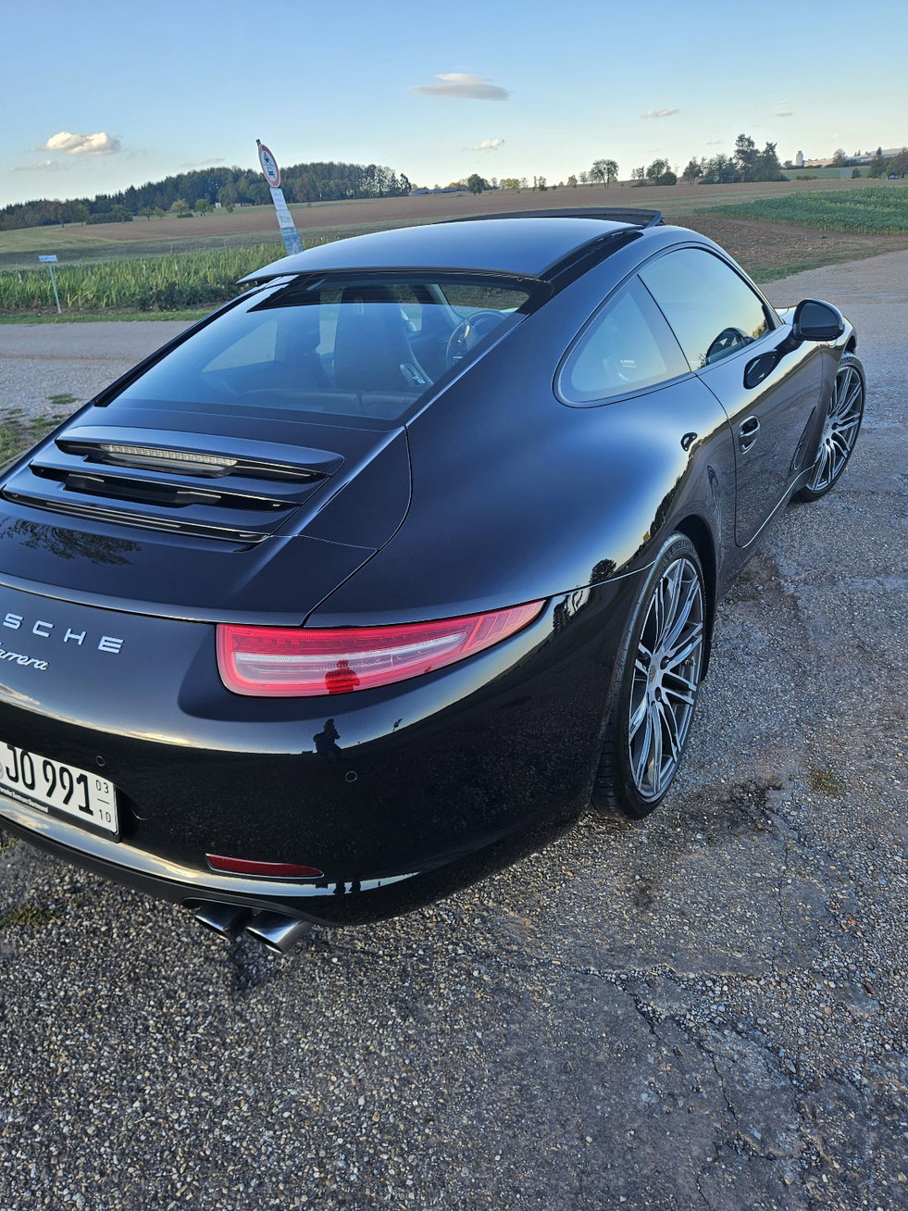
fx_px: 839
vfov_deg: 71.6
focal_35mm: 24
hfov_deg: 56.8
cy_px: 604
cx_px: 452
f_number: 1.8
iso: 25
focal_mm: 5.4
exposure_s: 1/312
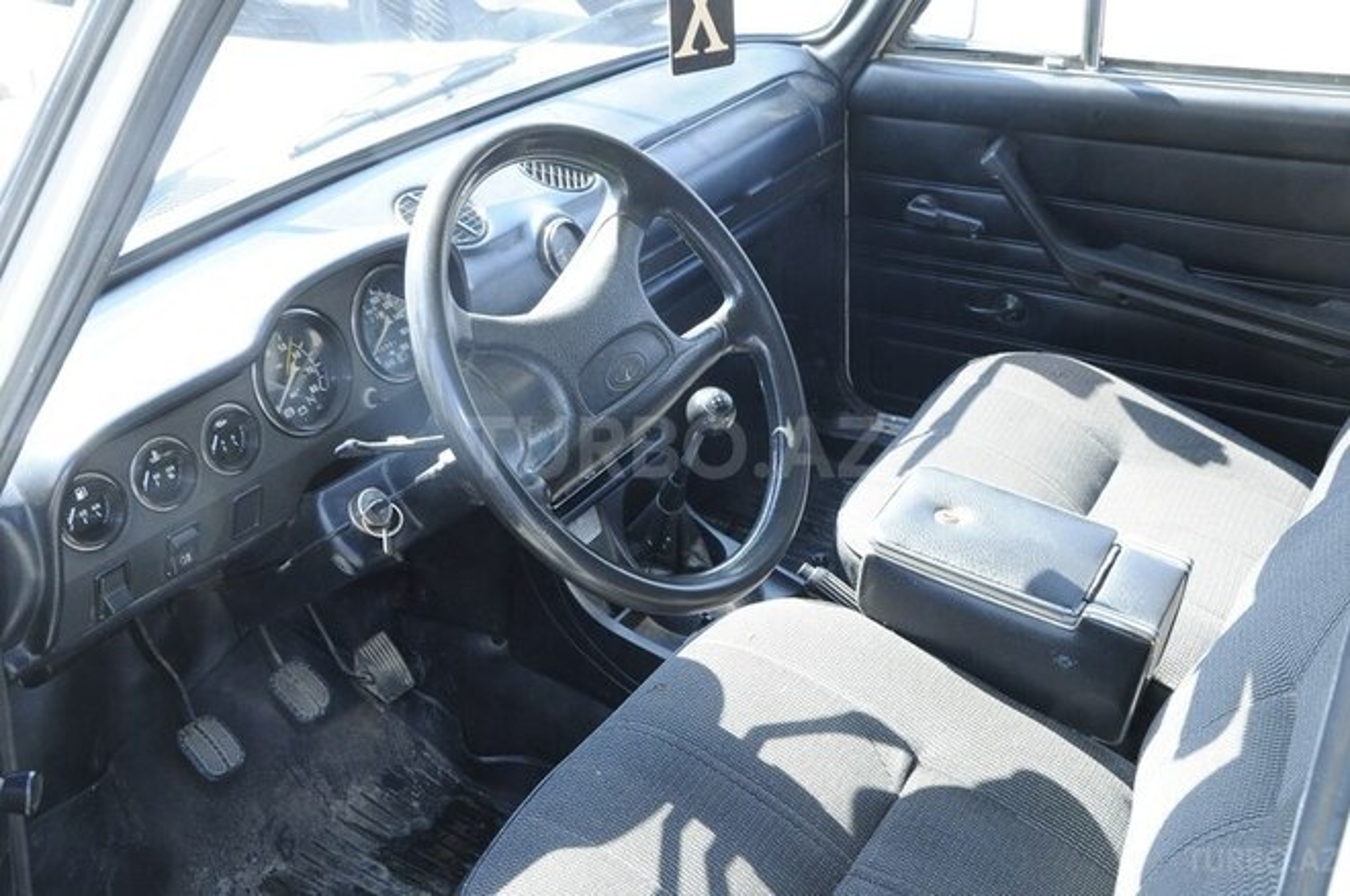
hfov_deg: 49.6
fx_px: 1460
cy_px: 448
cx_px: 675
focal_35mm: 39
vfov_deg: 34.1
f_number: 8
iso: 800
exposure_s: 1/60
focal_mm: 26
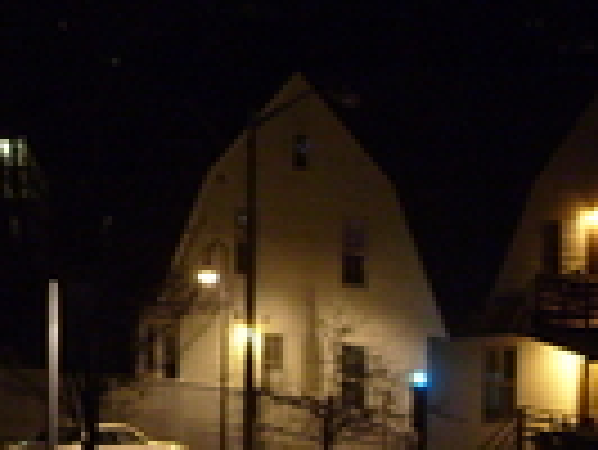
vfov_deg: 8.8
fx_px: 2905
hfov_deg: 11.3
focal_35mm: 168
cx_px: -315
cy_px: 140
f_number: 2.8
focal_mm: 7.8
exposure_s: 1/4
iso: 200
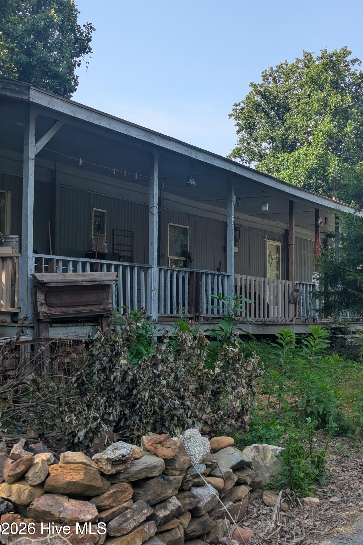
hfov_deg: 26.5
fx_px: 771
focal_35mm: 51
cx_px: 197
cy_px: 276
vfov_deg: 38.9
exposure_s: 1/1206
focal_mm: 6.81
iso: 48
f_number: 1.85
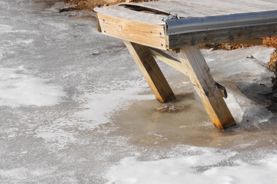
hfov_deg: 18.5
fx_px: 845
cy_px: 58
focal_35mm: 110
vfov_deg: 12.4
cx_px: 206
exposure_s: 1/200
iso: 100
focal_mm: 45
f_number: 6.3
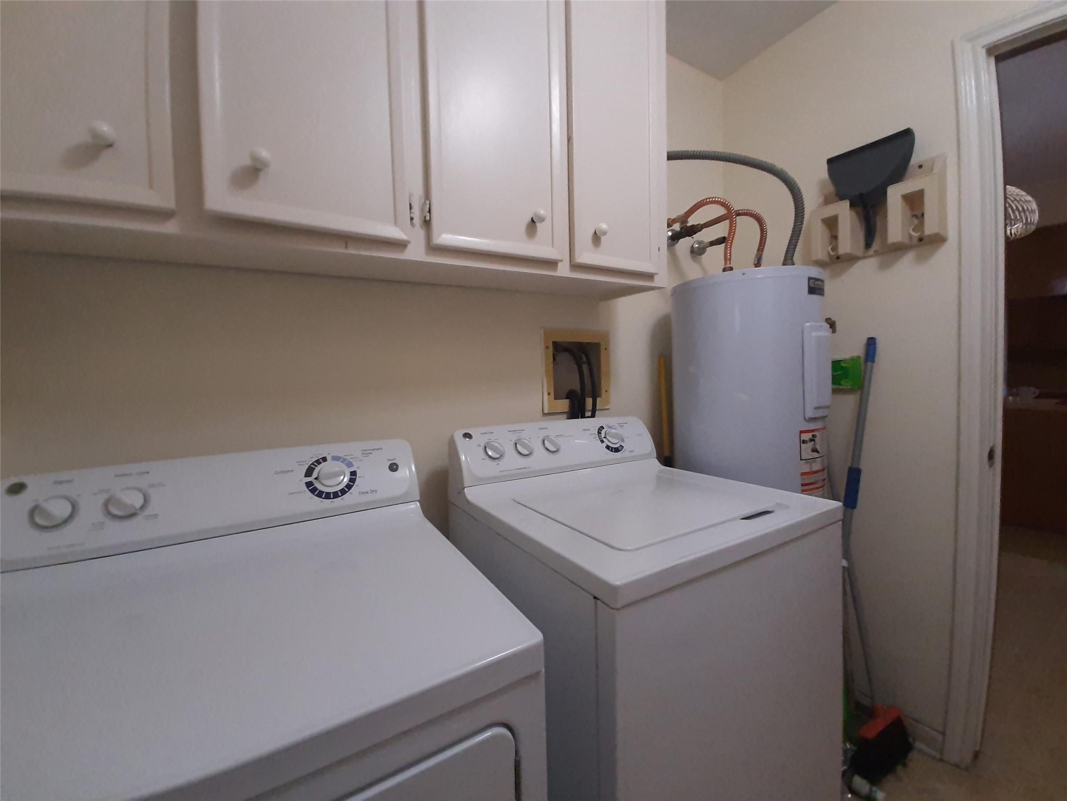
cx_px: 534
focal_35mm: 13
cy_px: 400
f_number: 2.2
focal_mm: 1.42
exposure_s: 1/50
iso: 250
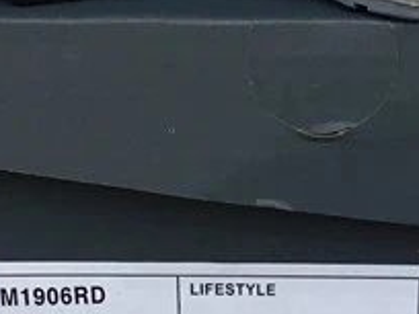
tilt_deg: -19.9
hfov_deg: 14.3
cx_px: 345
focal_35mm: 137
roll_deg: +0.3
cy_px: -77
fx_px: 1658
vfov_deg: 10.6
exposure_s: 1/1058
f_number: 2.4
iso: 25
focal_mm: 3.3
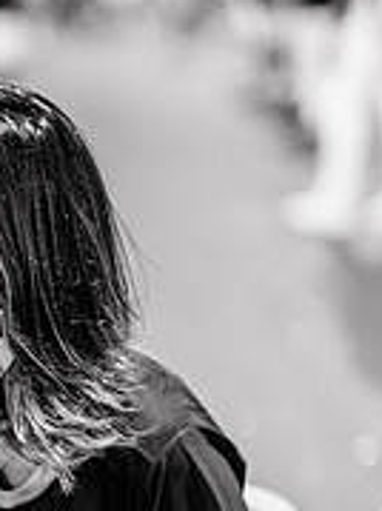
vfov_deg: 12.6
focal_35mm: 156
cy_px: 447
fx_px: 2298
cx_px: 103
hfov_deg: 9.5
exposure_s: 1/320
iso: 2500
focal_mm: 50
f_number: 1.2
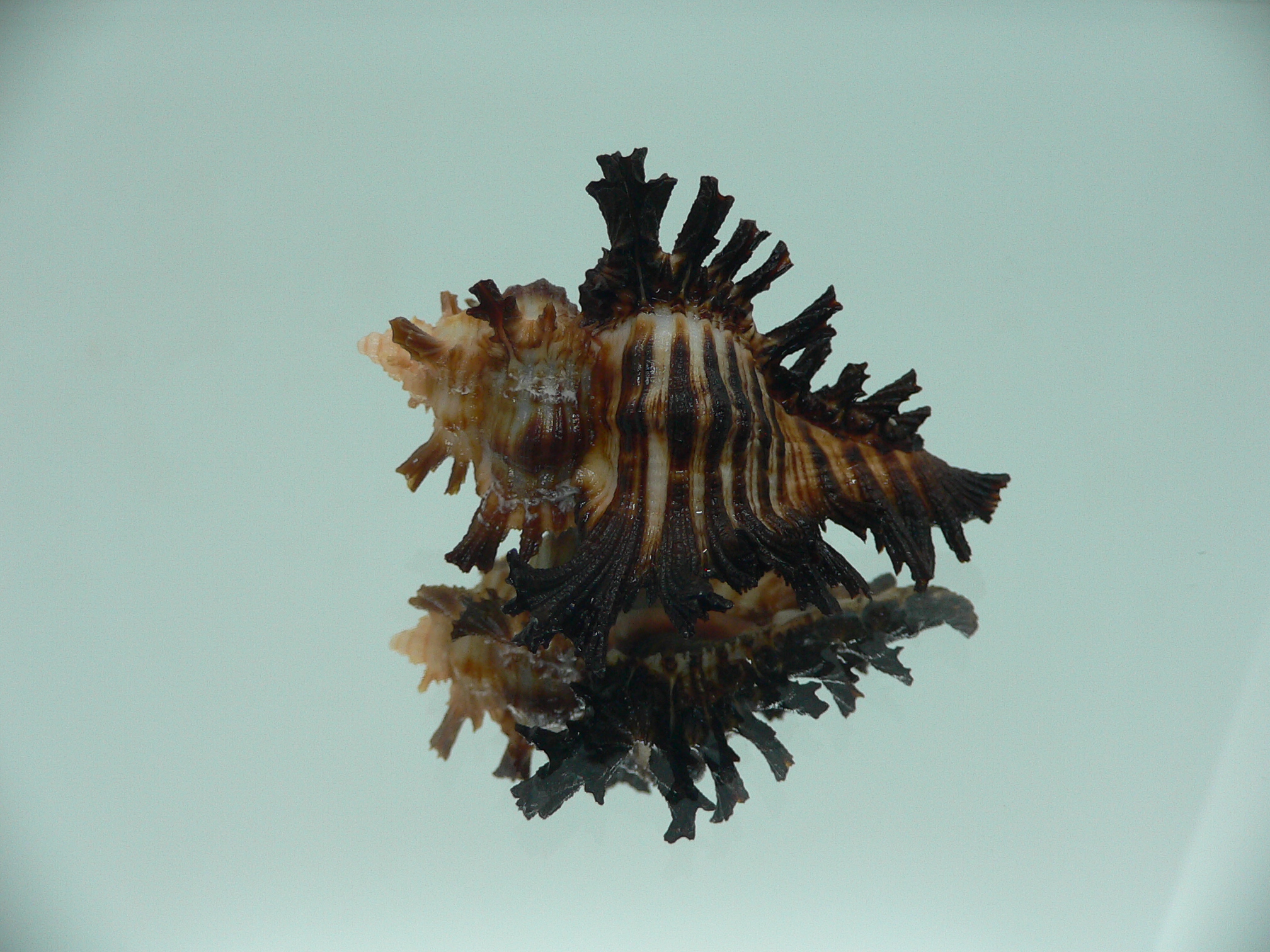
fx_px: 1284
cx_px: 635
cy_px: 476
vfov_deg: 40.7
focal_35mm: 35
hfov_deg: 52.6
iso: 100
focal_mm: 4.6
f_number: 2.8
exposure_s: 1/60
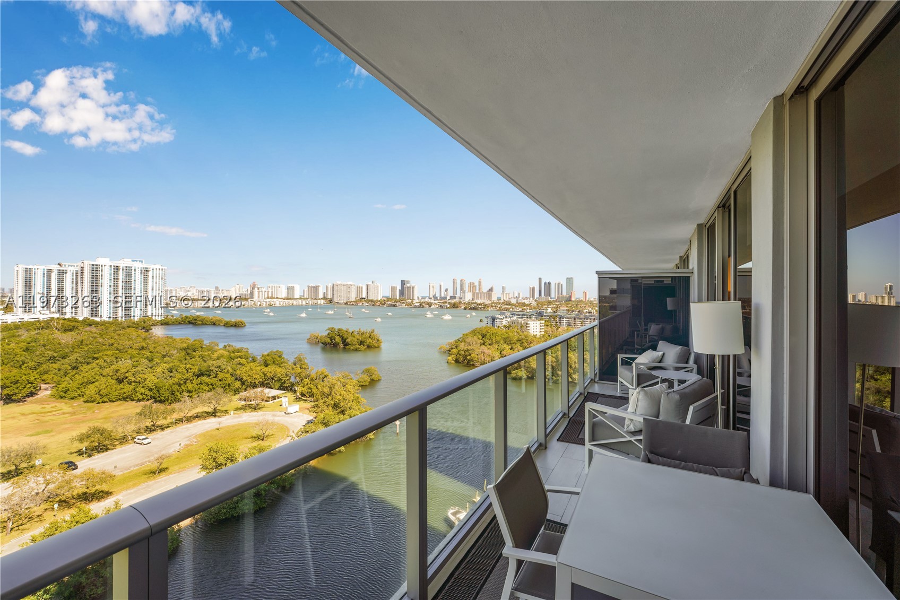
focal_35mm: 14
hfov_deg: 104.2
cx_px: 450
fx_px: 350
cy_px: 300
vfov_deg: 81.2
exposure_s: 1/125
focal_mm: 14
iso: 100
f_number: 9
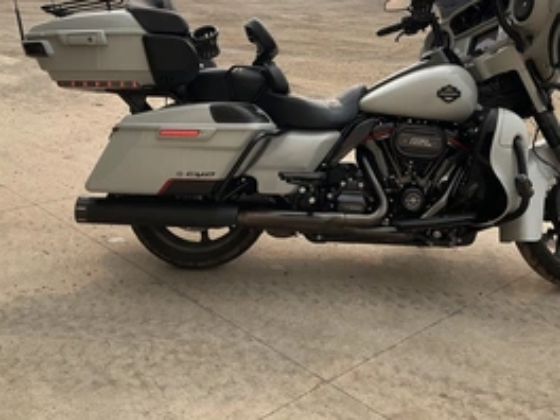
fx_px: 712
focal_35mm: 44
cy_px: 127
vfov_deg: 32.5
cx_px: 310
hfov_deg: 42.9
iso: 25
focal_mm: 3
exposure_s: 1/1250
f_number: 1.8
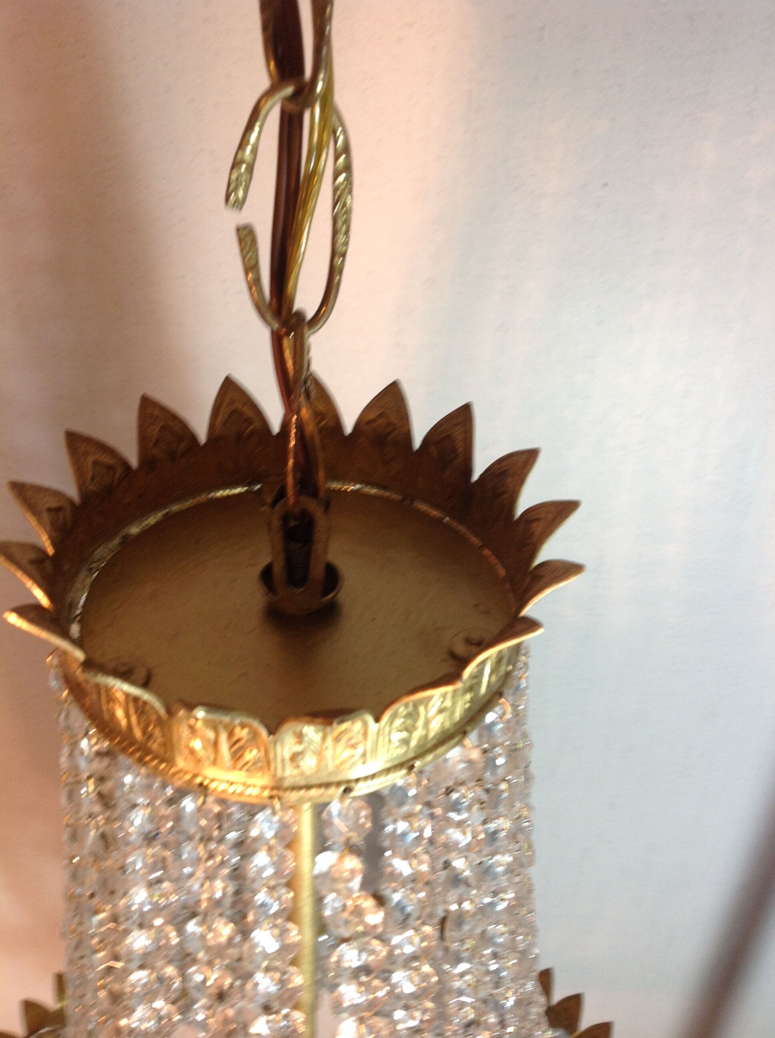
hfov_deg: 40.6
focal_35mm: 35
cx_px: 388
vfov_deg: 52.7
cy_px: 519
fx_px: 1048
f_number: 2.4
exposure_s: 1/15
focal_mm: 4.28
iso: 80
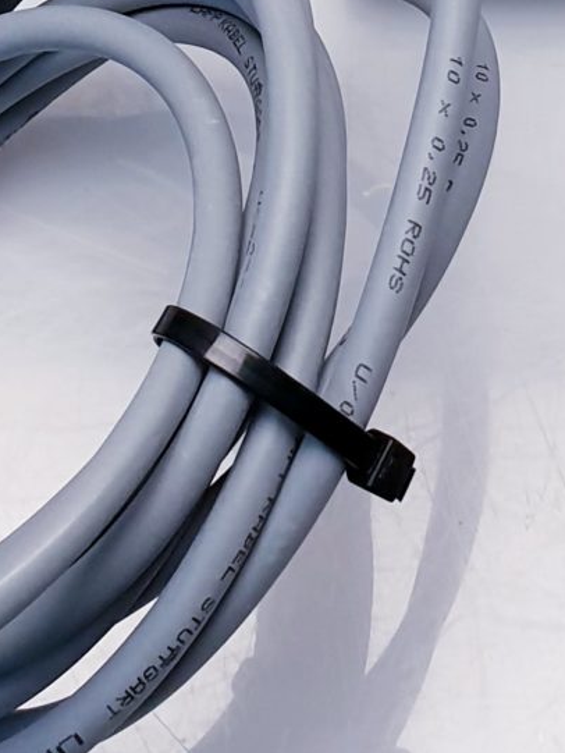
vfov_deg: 14.0
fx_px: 2676
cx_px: 214
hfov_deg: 12.0
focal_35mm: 123
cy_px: -668
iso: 80
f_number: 2.4
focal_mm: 4.3
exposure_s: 1/100
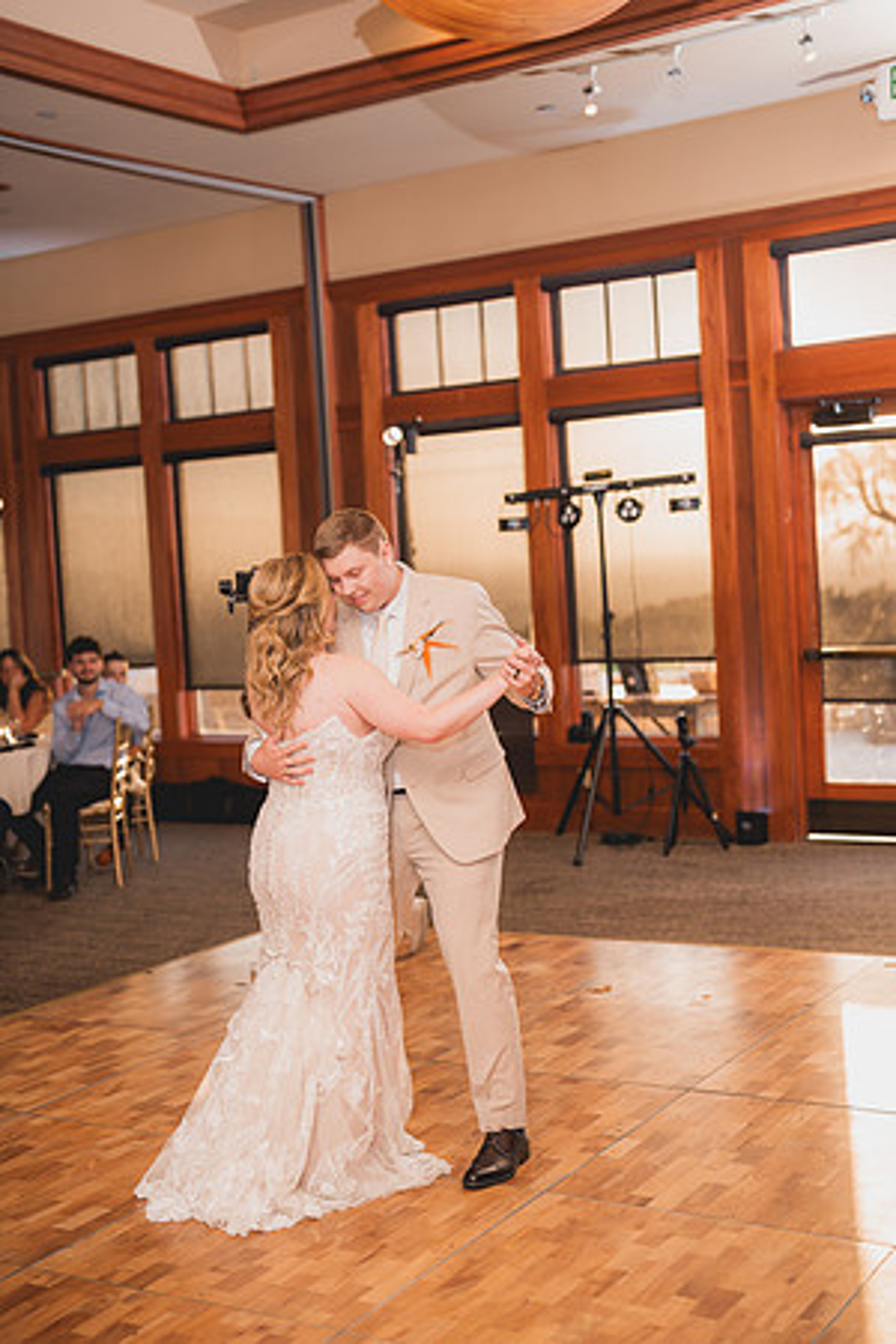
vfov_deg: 39.6
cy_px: 672
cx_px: 448
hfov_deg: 27.0
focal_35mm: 50
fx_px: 1867
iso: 125
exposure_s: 1/250
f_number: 1.8
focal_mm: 50
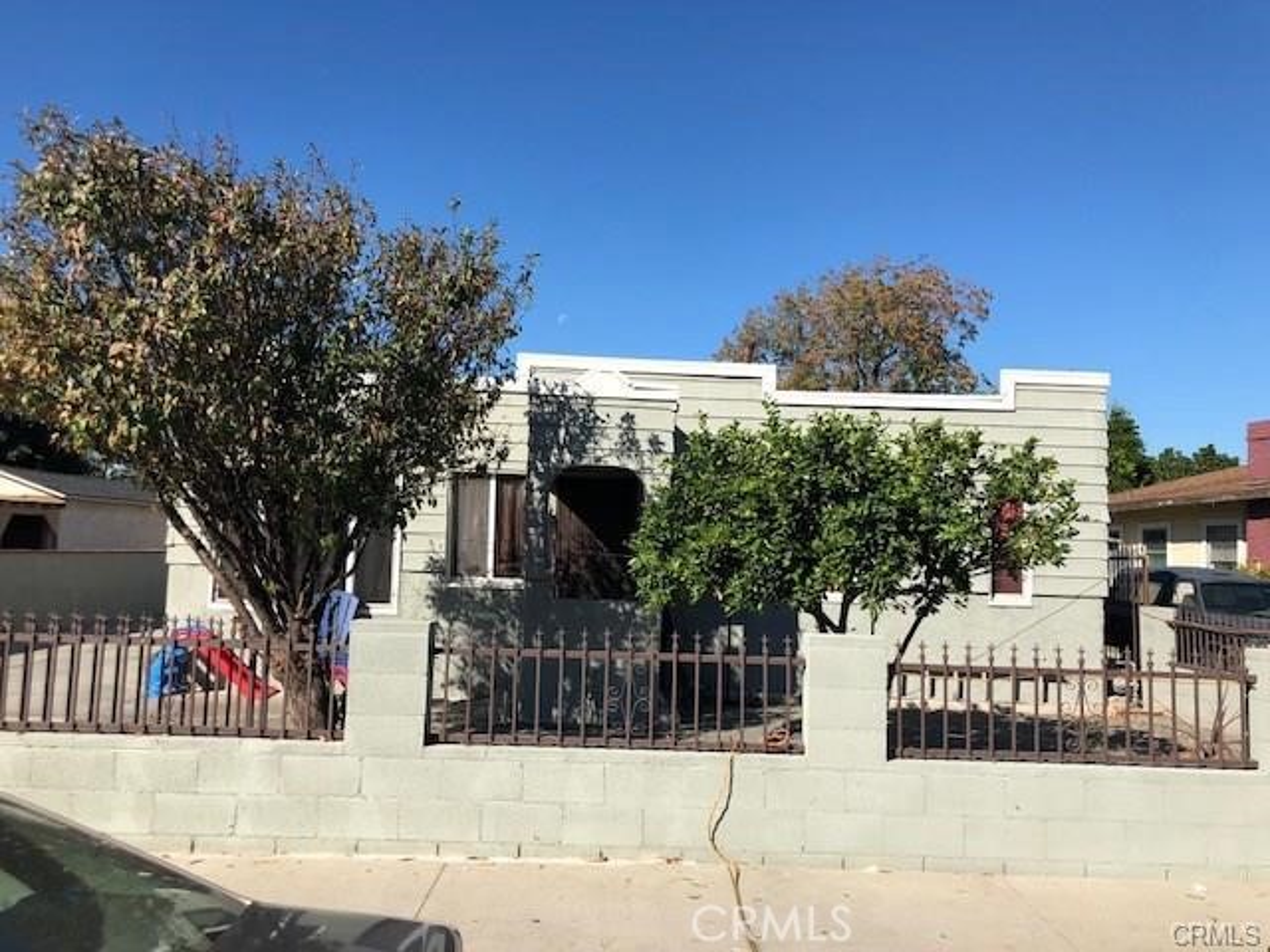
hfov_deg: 63.4
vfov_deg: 49.7
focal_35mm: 28
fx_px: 1027
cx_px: 635
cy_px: 476
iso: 20
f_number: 1.8
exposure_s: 1/2024
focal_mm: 4
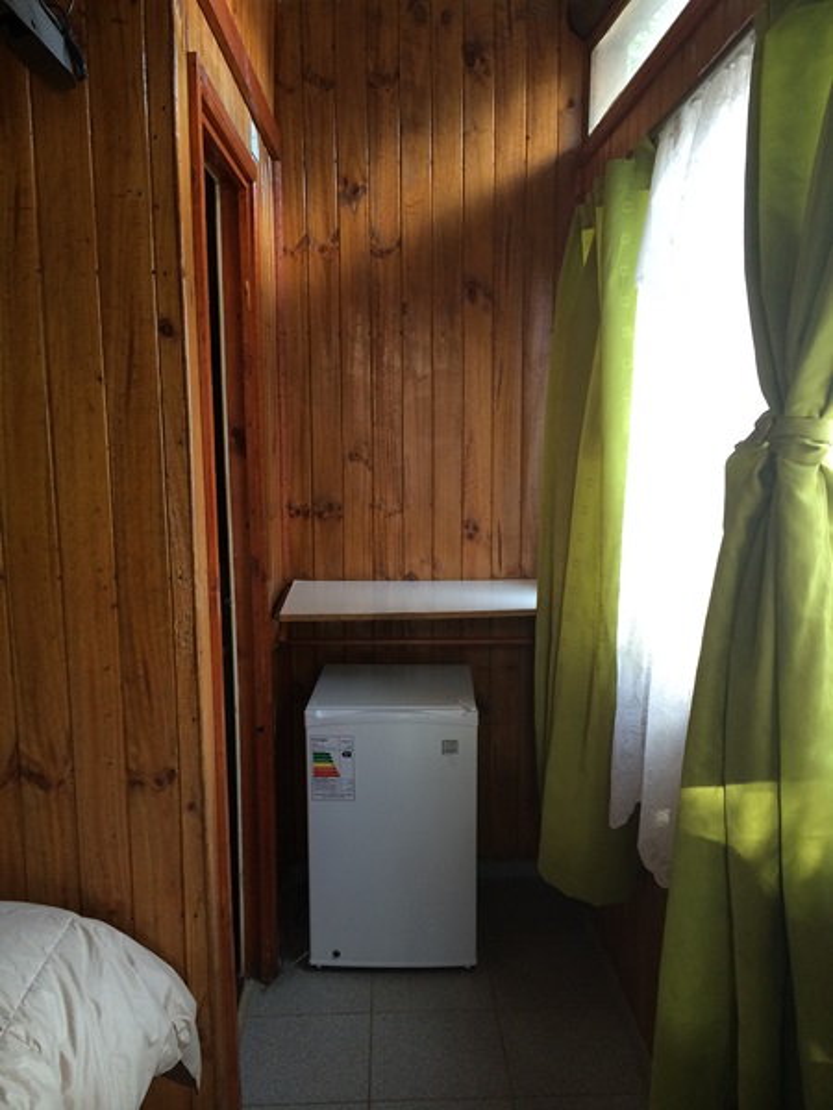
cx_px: 416
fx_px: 963
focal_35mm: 30
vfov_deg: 60.0
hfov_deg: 46.8
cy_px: 555
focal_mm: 4.12
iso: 80
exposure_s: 1/30
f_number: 2.2
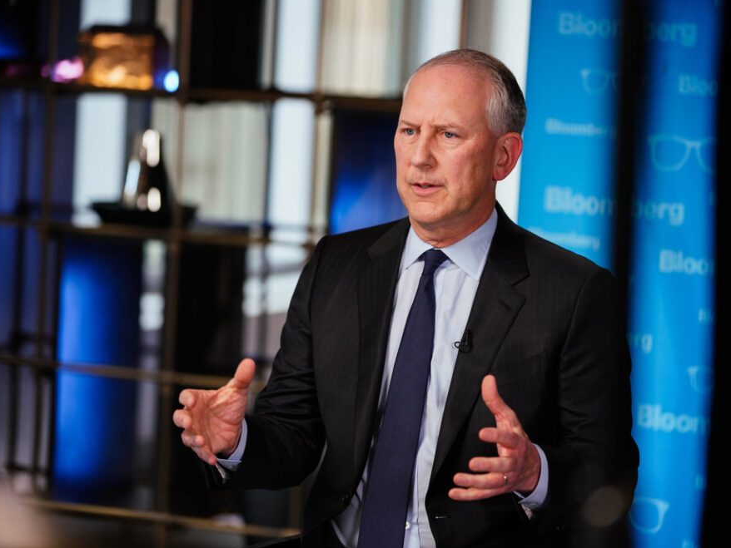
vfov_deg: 9.5
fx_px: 3316
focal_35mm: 157
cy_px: 276
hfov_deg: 12.6
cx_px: 391
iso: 320
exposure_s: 1/100
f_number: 2.8
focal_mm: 140
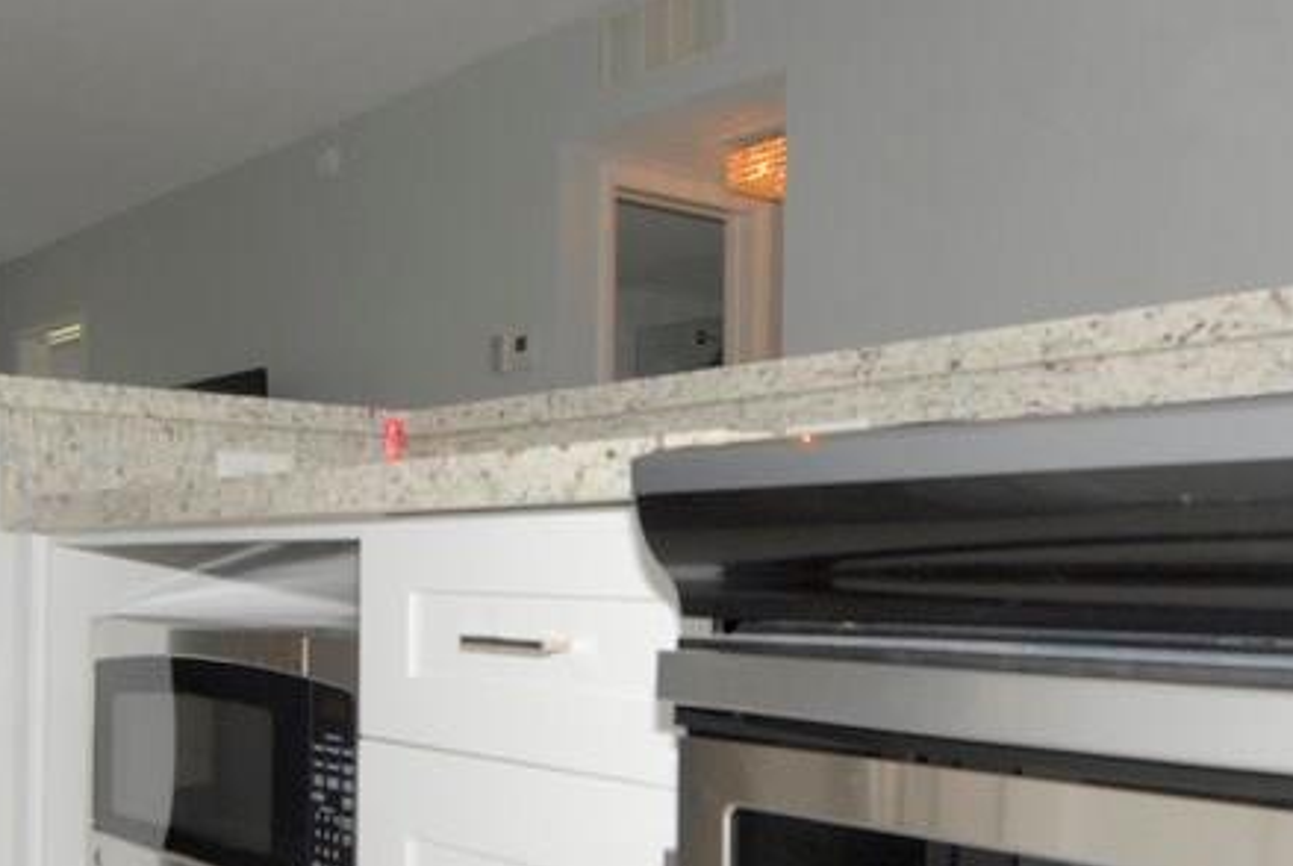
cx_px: 504
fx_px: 1510
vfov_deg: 31.7
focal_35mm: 42
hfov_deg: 46.0
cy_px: 580
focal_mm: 12
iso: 200
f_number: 5.6
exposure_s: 1/125
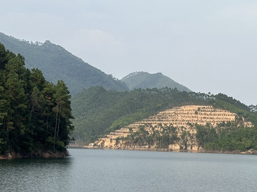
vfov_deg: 14.6
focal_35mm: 100
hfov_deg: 19.2
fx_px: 742
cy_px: 177
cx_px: 243
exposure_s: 1/3876
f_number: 1.78
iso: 64
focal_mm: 6.86
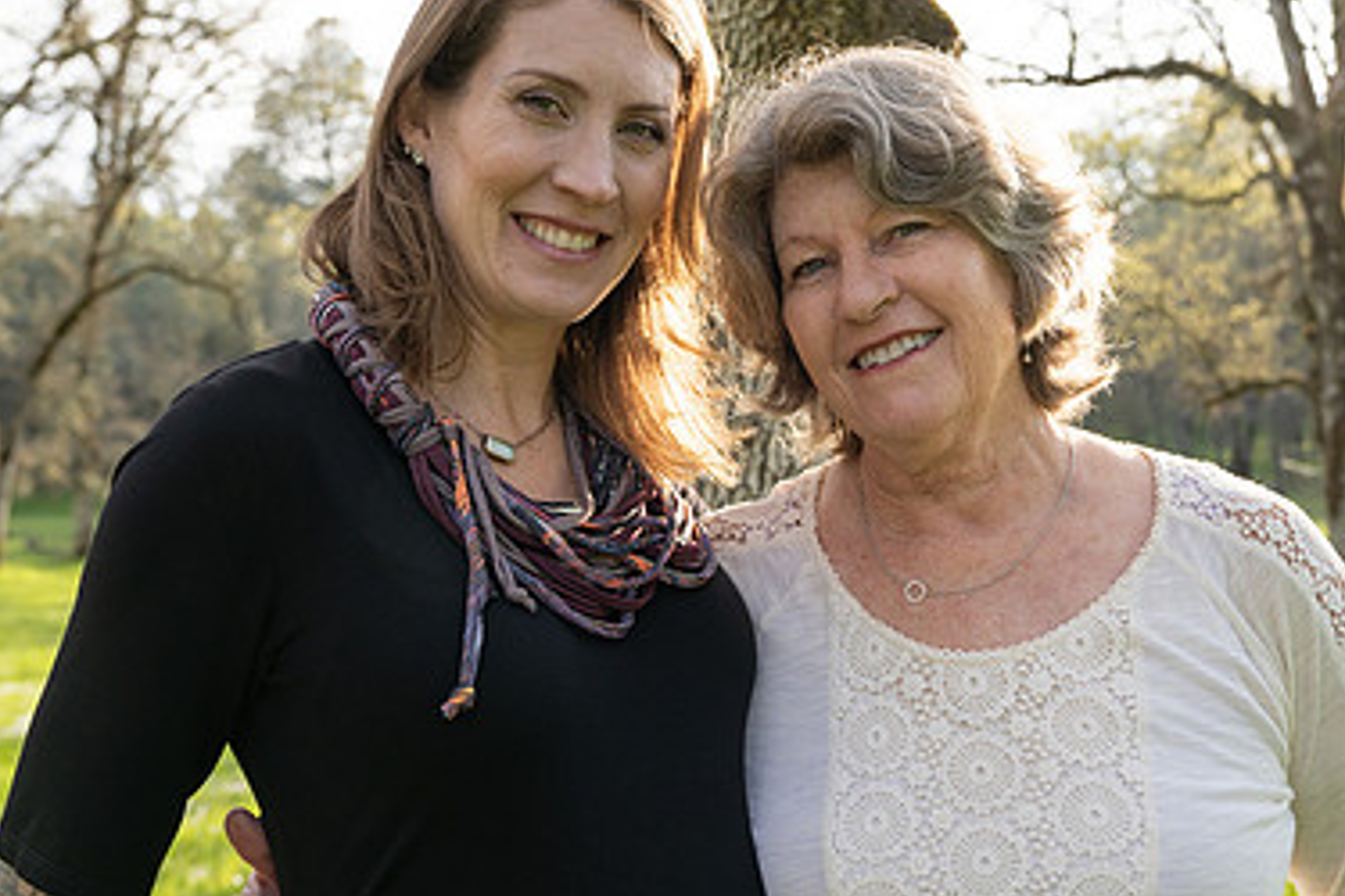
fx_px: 1793
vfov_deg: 28.0
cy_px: 360
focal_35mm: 48
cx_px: 778
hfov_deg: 41.0
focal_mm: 31
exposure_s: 1/250
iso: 200
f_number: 4.5
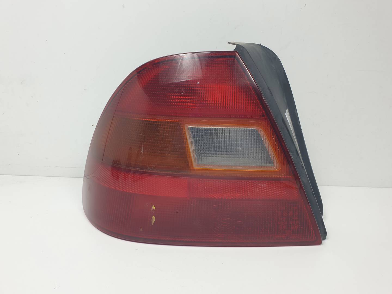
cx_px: 196
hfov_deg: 67.3
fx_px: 294
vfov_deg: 53.1
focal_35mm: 26
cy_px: 147
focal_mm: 4.3
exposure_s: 1/167
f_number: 2.4
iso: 50
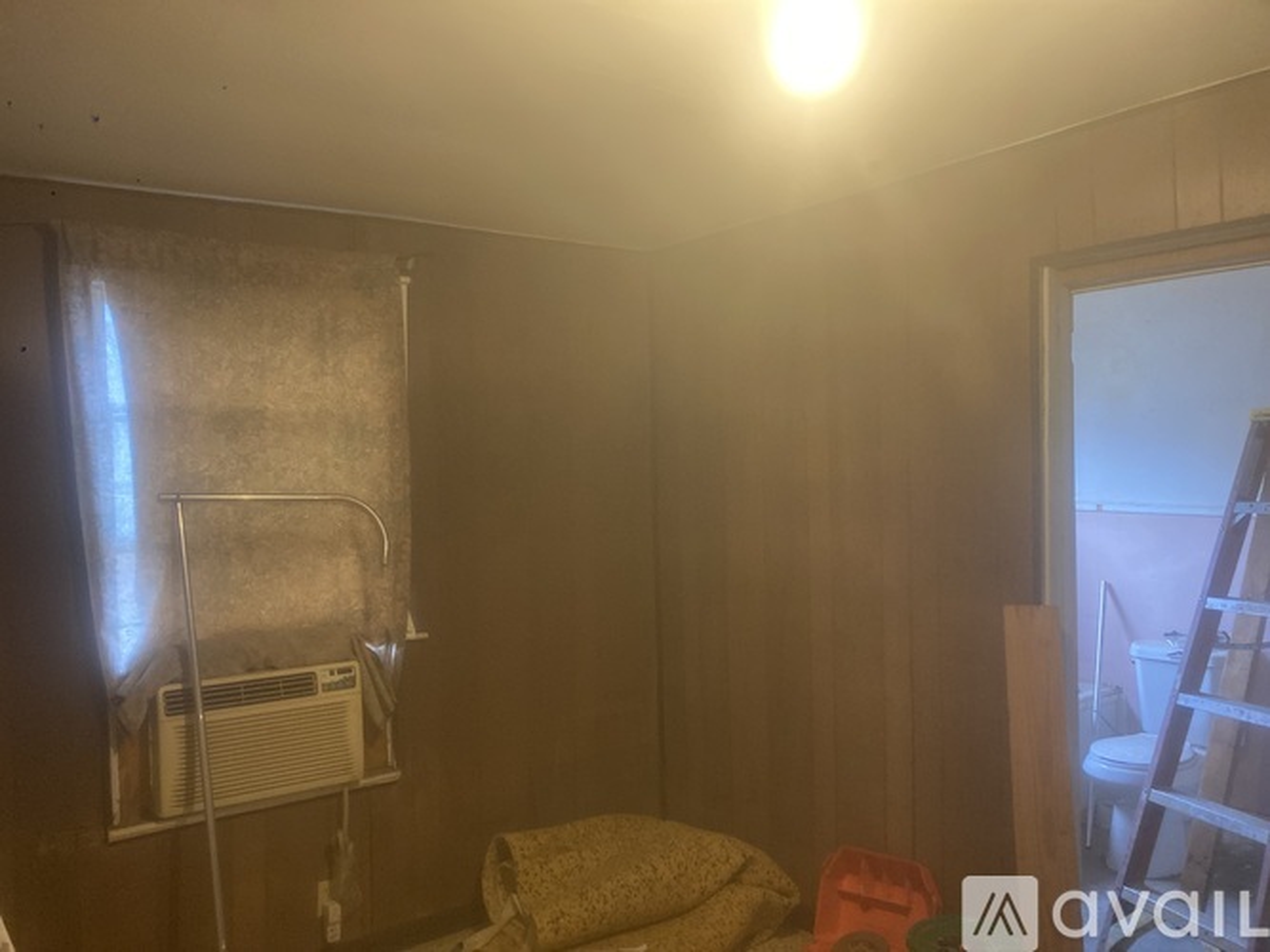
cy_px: 476
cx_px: 635
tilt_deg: -2.1
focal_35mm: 28
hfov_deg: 63.5
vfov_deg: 49.7
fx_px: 1027
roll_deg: +1.3
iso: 250
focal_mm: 3.99
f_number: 1.8
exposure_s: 1/60
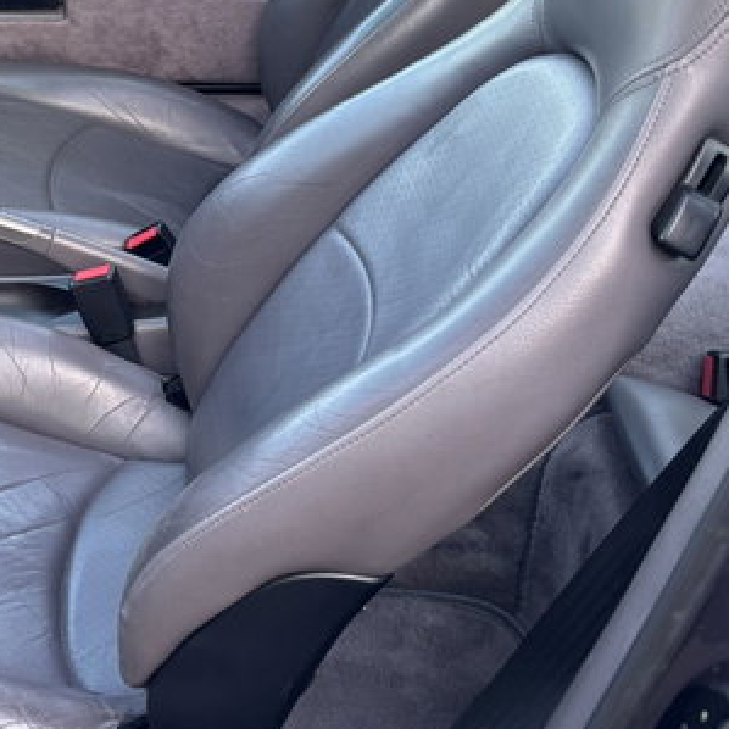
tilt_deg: -26.4
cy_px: 141
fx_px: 1406
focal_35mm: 59
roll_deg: +0.8
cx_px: 66
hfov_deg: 27.9
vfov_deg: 28.4
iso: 64
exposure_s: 1/138
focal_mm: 5.96
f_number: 1.6
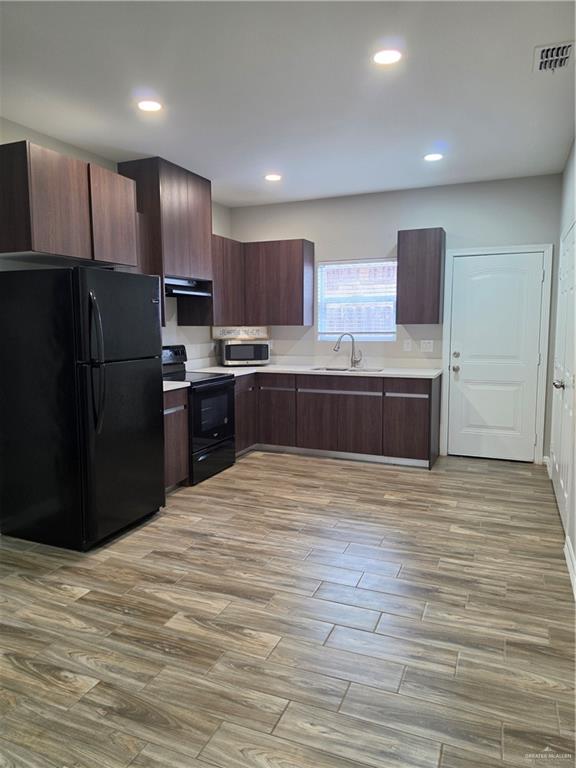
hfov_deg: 58.9
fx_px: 510
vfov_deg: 73.9
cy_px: 384
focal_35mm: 23
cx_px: 288
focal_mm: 6.5
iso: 80
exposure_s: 1/120
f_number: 1.4
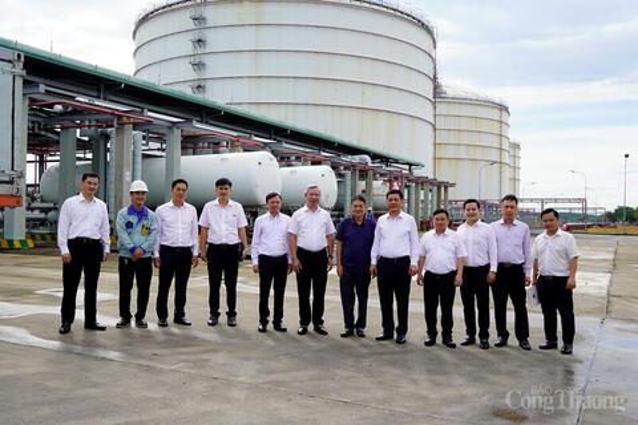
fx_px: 638
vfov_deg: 36.9
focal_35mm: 36
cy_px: 212
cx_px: 319
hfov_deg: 53.1
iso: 100
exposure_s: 1/400
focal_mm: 24
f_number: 5
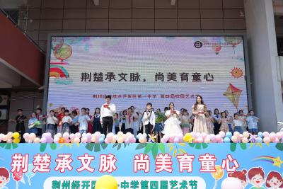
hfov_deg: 55.8
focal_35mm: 34
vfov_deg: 38.9
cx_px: 142
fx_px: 267
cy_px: 94
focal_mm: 34
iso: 100
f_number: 4.5
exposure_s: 1/800
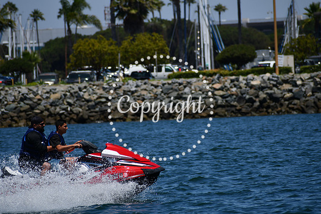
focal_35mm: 450
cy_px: 107
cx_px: 160
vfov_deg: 3.1
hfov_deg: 4.6
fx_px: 4013
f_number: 7.1
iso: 200
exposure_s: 1/1600
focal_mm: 300
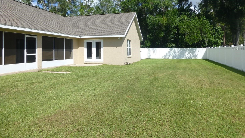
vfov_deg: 42.5
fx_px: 175
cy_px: 49
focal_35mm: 27
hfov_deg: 69.8
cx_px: 121
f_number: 4
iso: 100
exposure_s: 1/1000
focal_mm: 4.3
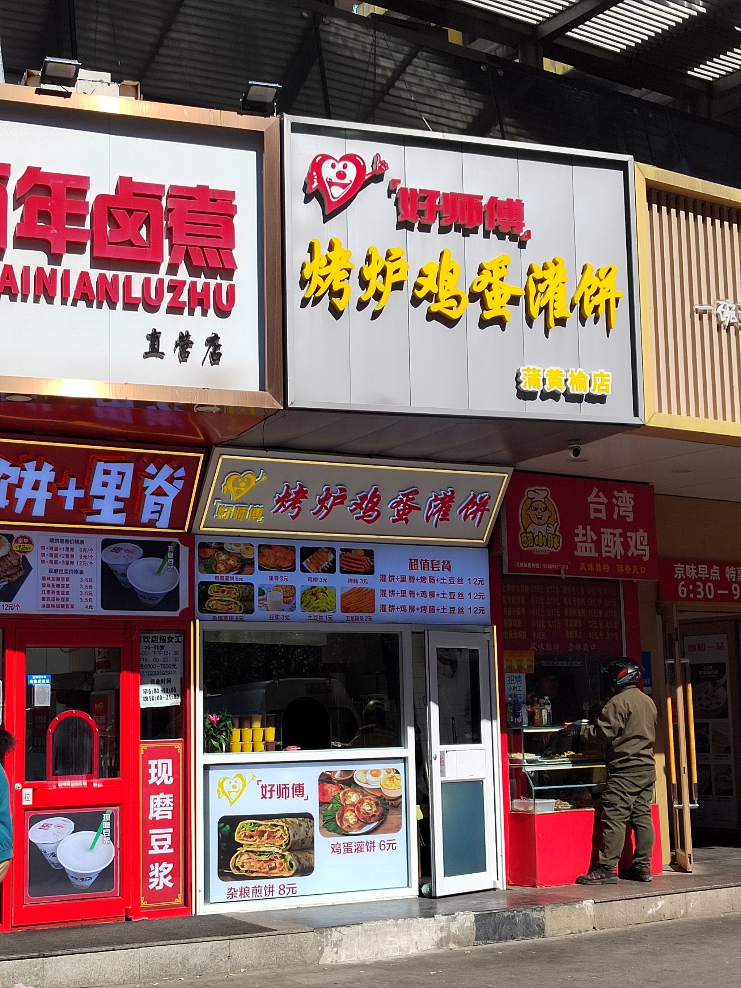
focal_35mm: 52
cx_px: 370
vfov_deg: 36.8
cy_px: 494
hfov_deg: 28.0
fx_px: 1484
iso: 172
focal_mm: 5.52
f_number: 1.9
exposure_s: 1/2000
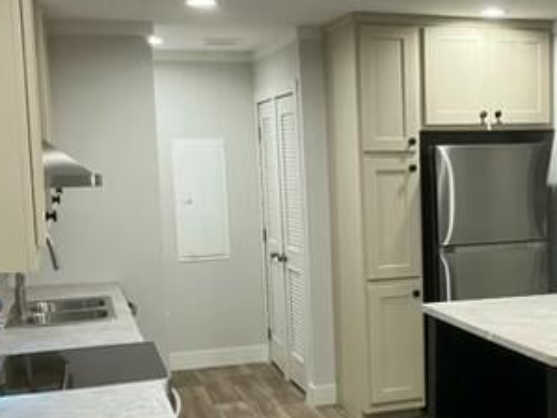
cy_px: 282
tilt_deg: -6.1
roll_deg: +1.7
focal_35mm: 60
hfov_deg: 31.0
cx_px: 482
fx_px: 965
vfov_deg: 24.3
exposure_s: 1/60
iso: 160
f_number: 1.8
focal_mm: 3.99
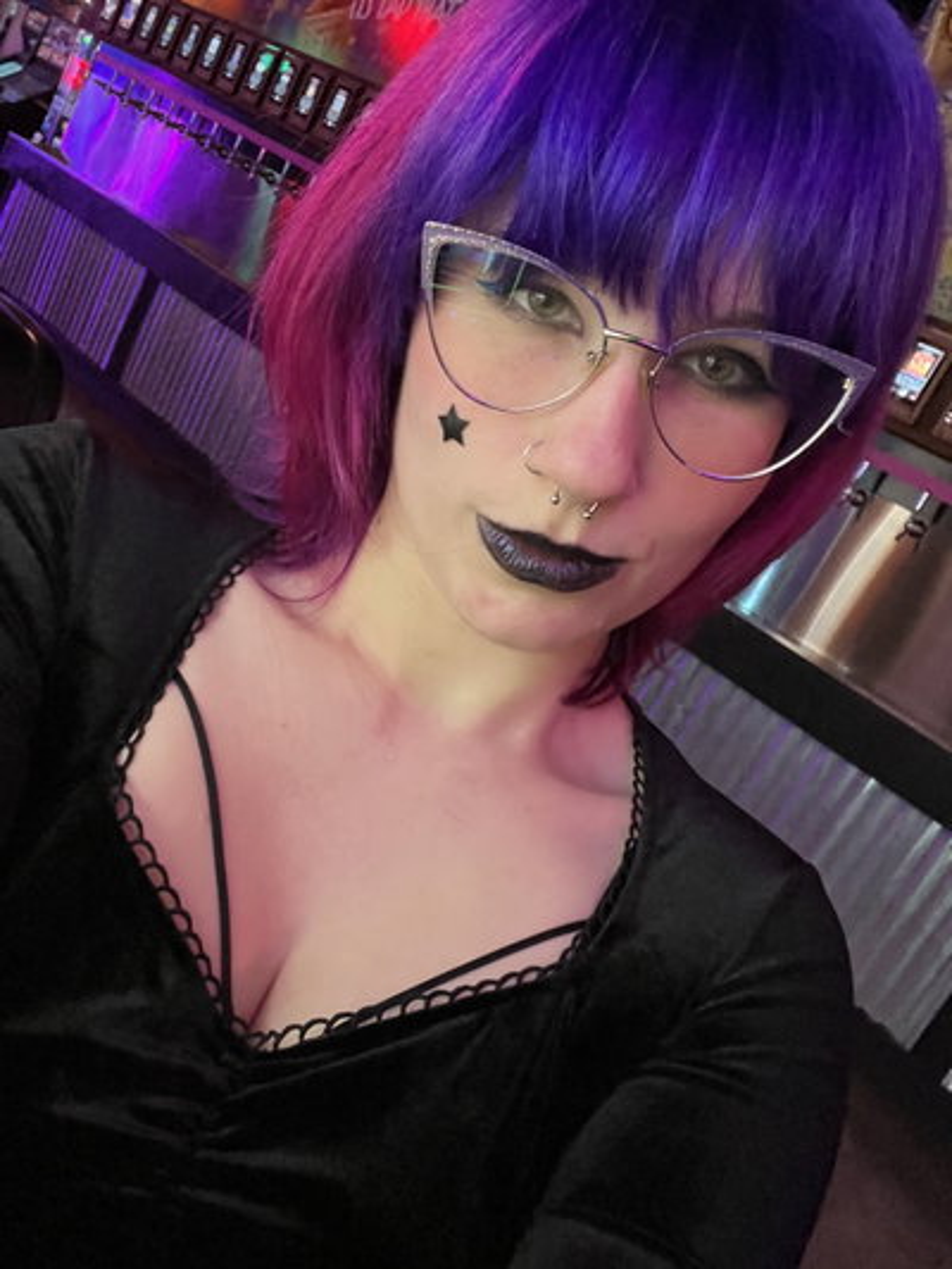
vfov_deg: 60.0
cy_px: 634
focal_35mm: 30
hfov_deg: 46.8
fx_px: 1100
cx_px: 476
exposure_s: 1/30
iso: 640
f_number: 2.2
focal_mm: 2.71
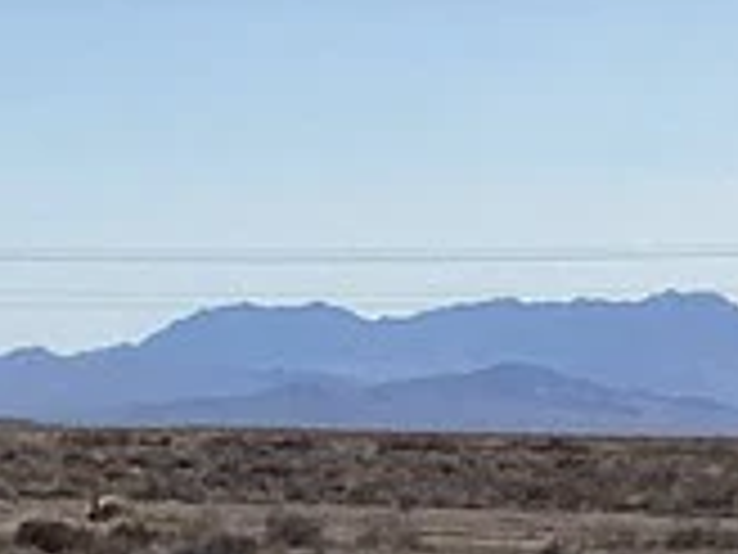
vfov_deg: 7.6
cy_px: 635
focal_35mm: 193
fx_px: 4115
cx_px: 464
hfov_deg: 10.2
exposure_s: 1/3401
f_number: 2.4
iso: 25
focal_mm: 3.3
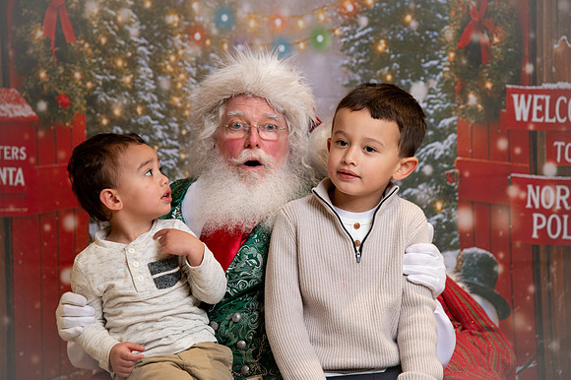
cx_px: 286
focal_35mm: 92
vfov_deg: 14.8
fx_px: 1458
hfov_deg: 22.2
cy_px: 190
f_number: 4.5
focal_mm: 92
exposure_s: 1/200
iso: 1250
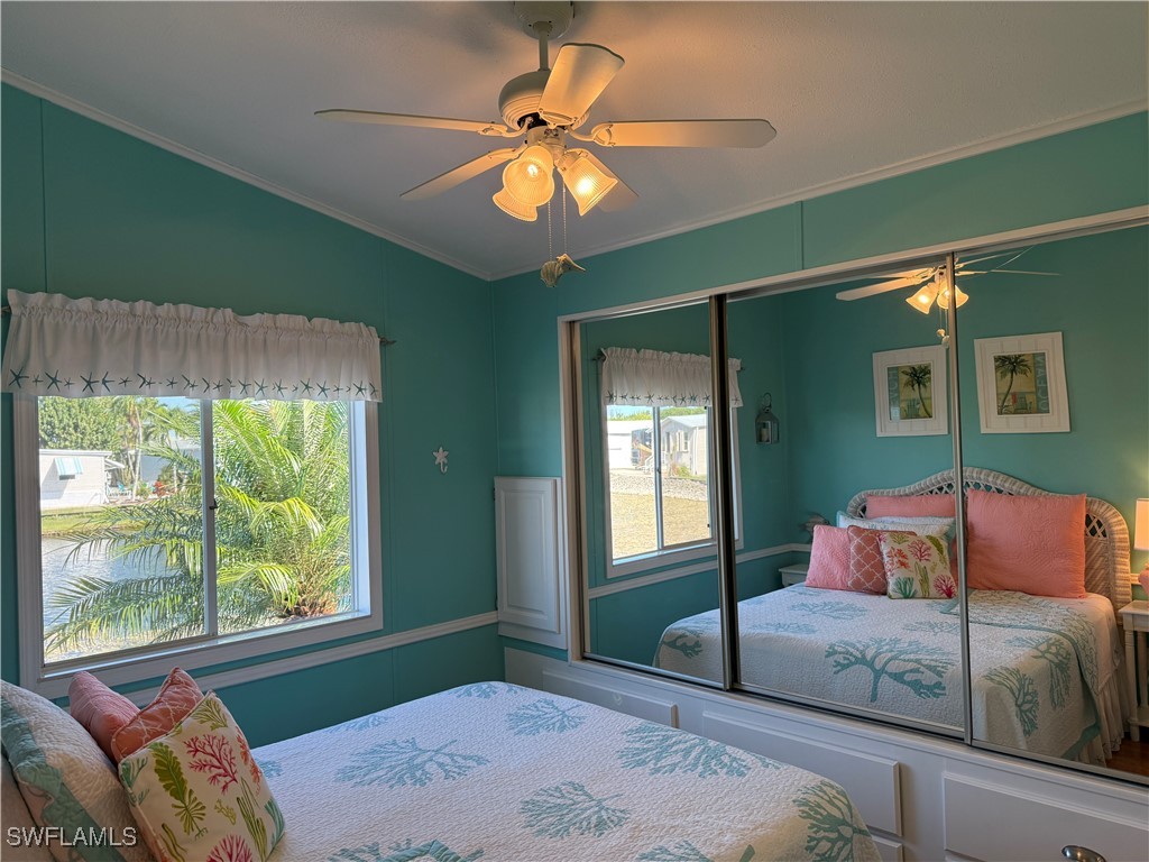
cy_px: 431
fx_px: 797
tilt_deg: +1.7
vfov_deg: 56.8
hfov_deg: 71.6
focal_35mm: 24
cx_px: 574
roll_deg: +1.8
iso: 100
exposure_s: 1/301
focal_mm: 6.76
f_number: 1.78
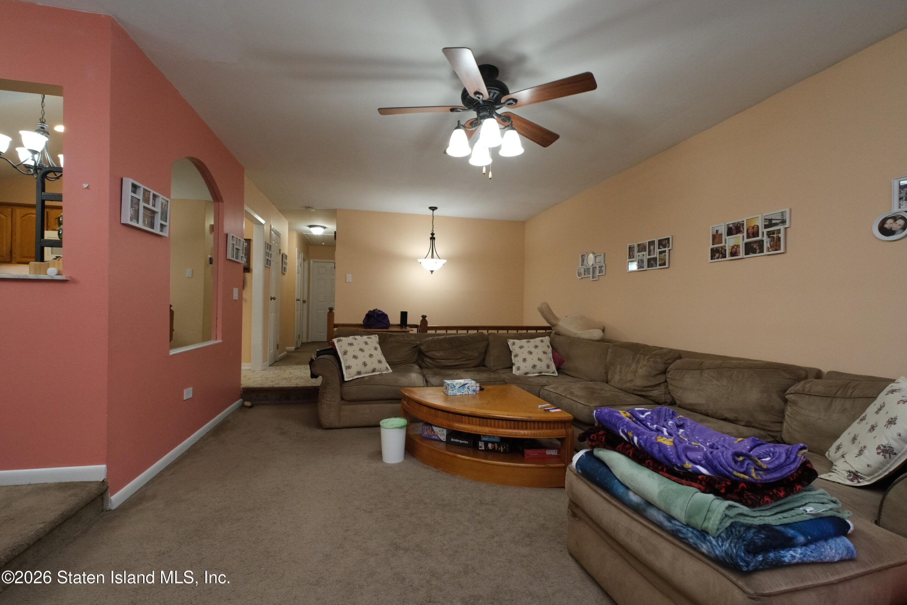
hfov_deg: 100.4
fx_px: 378
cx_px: 454
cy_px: 302
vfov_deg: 77.3
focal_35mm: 15
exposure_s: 1/60
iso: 2000
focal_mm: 10
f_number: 7.1
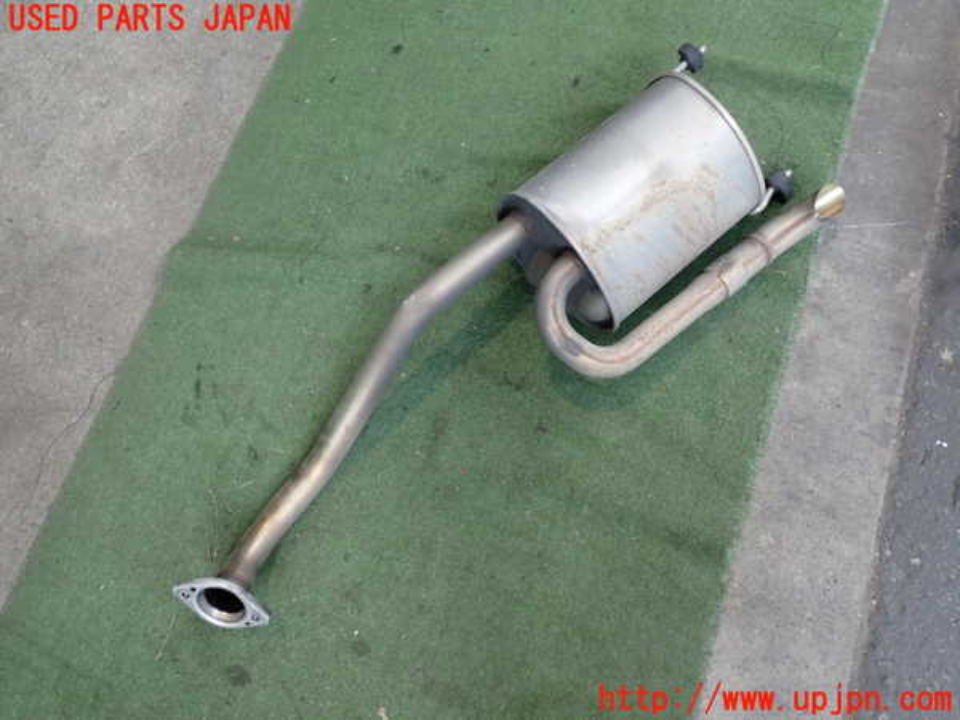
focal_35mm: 30
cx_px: 480
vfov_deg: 46.8
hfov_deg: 60.0
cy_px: 360
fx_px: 832
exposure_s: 1/60
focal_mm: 5.4
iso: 200
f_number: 2.3
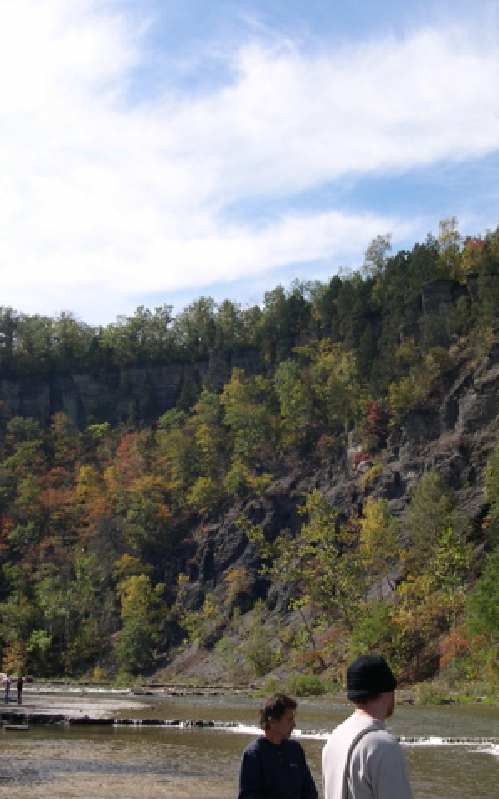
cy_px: 400
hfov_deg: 24.0
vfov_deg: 37.5
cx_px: 218
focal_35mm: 54
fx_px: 1175
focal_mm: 8
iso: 100
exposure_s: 1/165
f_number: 7.6
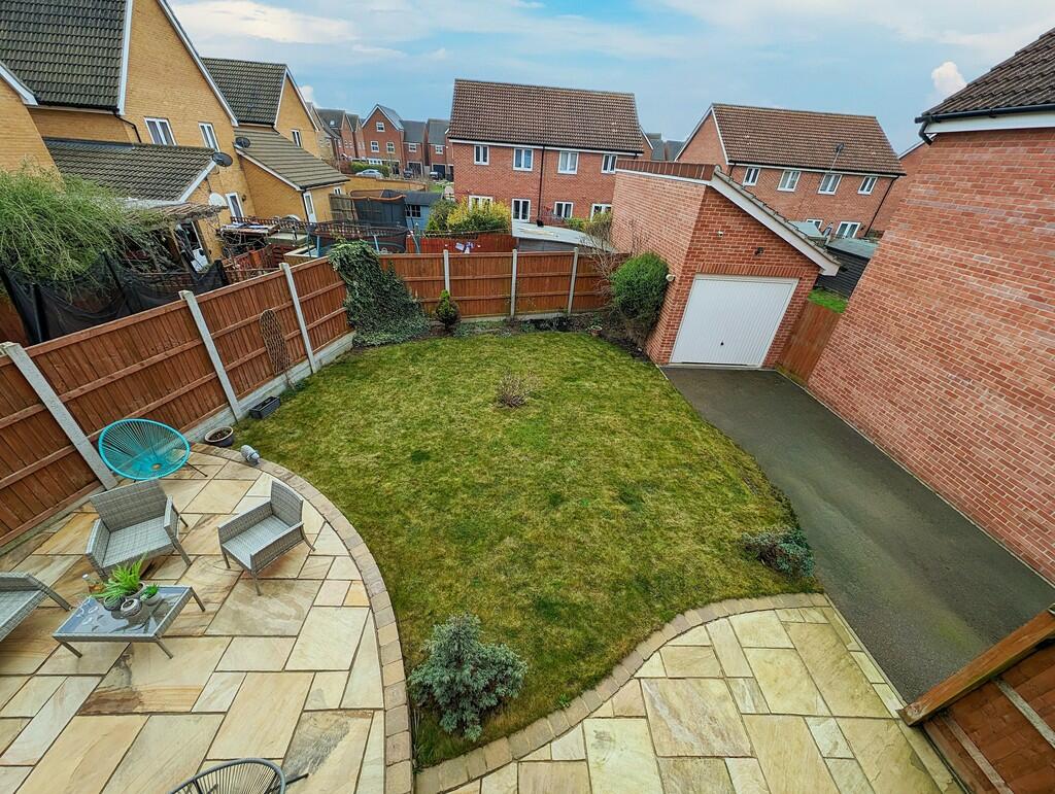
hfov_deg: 110.5
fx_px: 366
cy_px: 397
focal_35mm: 12
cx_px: 528
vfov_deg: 94.6
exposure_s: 1/2004
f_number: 2
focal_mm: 2.2
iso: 40
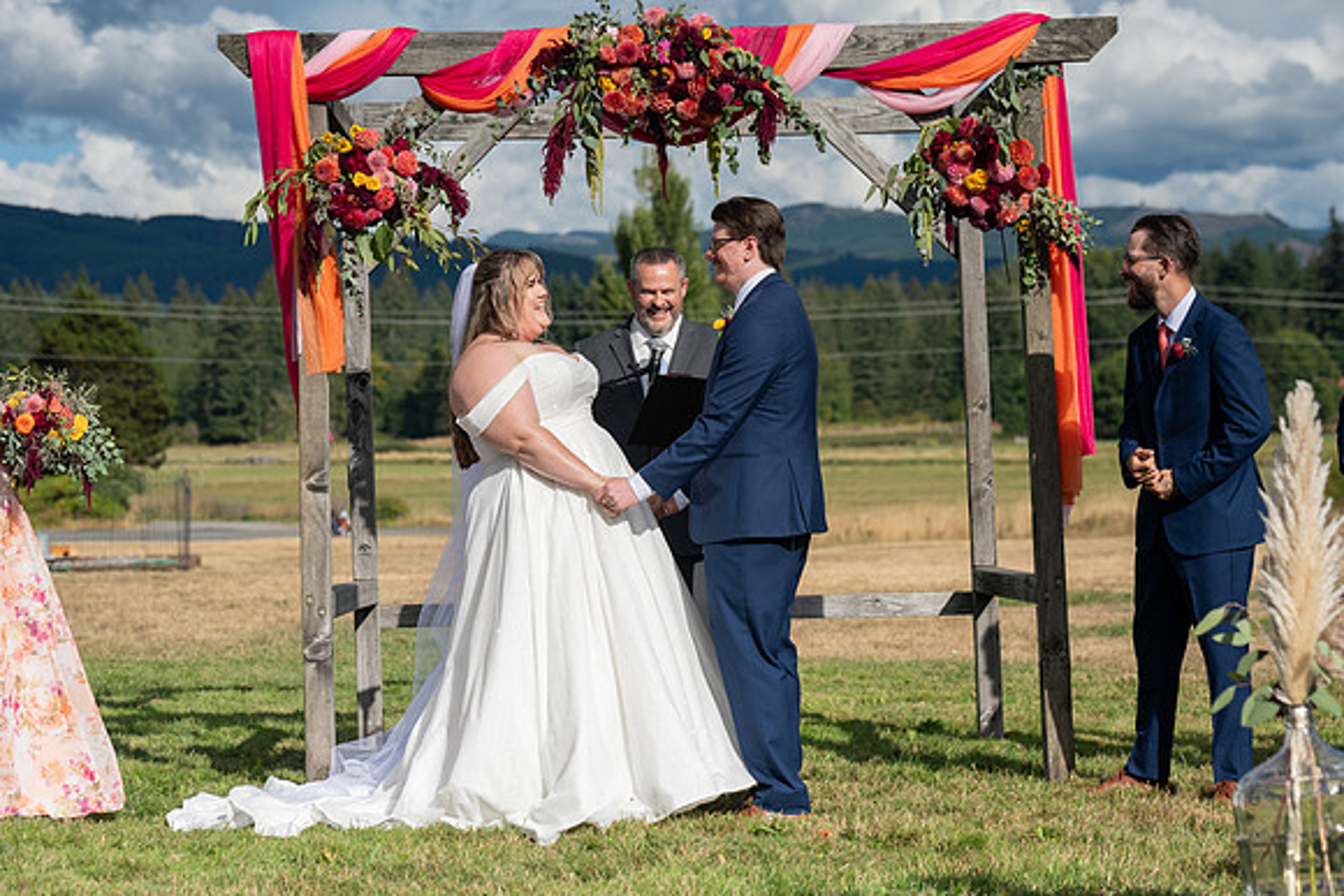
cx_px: 672
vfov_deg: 16.5
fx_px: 3099
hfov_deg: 24.5
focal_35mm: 83
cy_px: 448
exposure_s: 1/8000
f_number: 4.5
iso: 400
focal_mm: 83
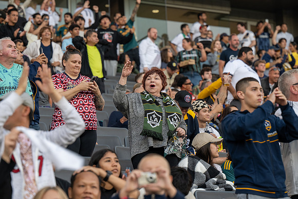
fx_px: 1141
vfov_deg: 10.0
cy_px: 100
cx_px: 146
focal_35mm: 138
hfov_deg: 14.9
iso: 720
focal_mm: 125
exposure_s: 1/200
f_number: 4
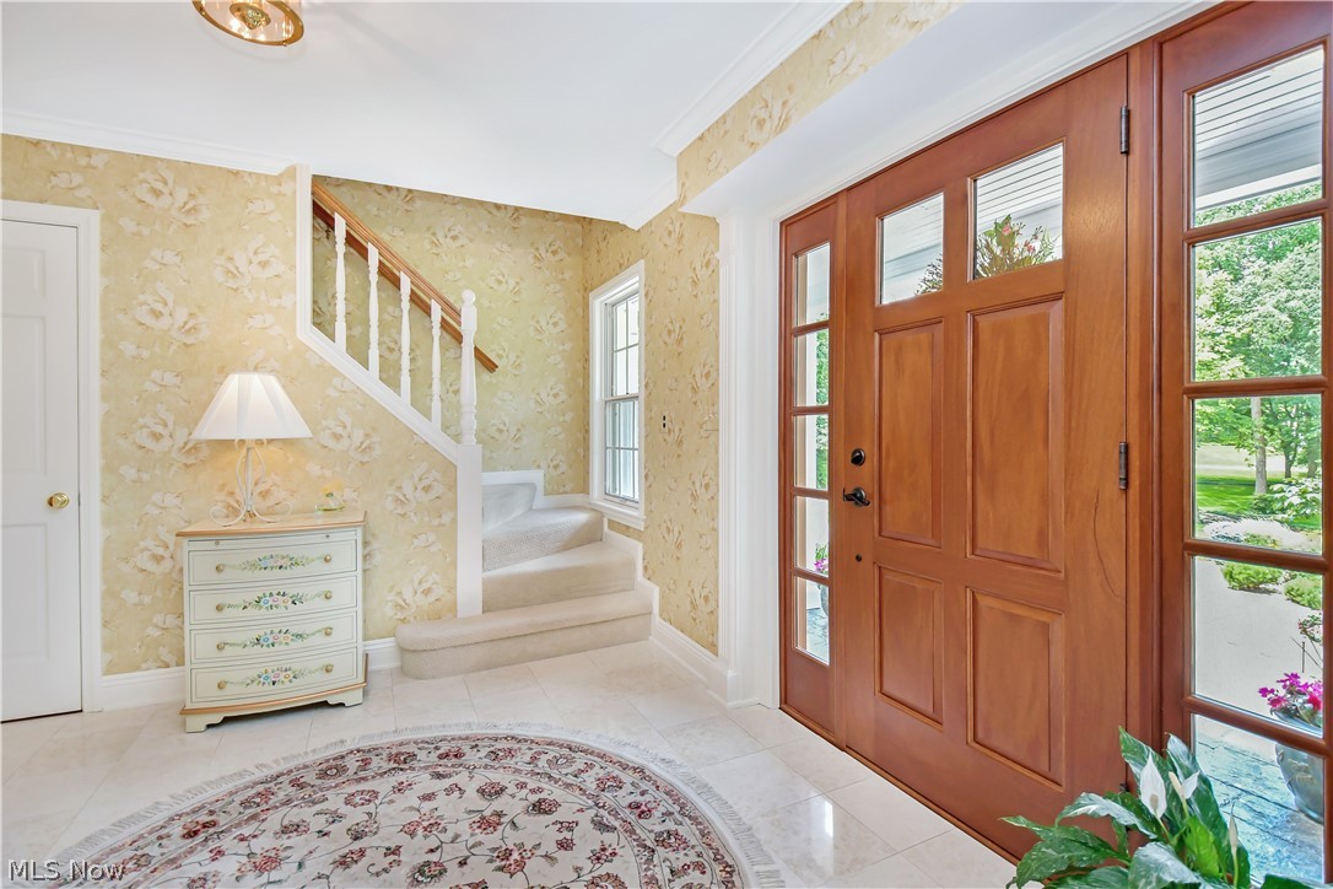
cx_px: 666
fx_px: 555
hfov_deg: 100.4
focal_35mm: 15
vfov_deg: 77.3
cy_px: 444
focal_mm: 10
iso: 400
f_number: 4
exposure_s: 1/100
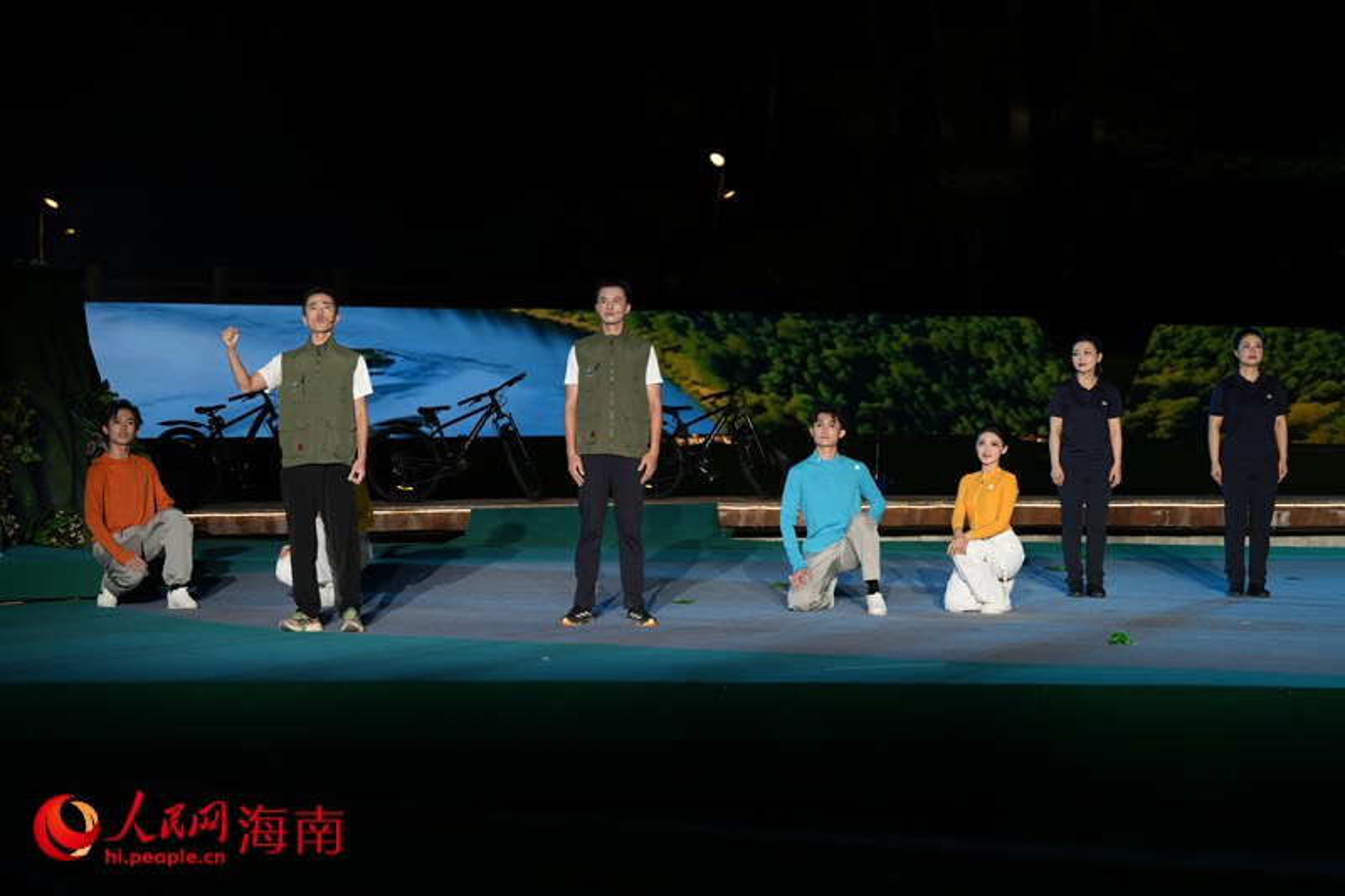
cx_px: 672
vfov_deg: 11.4
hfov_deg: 17.1
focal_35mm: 120
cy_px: 448
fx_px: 4482
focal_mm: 120
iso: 200
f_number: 3.5
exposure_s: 1/200
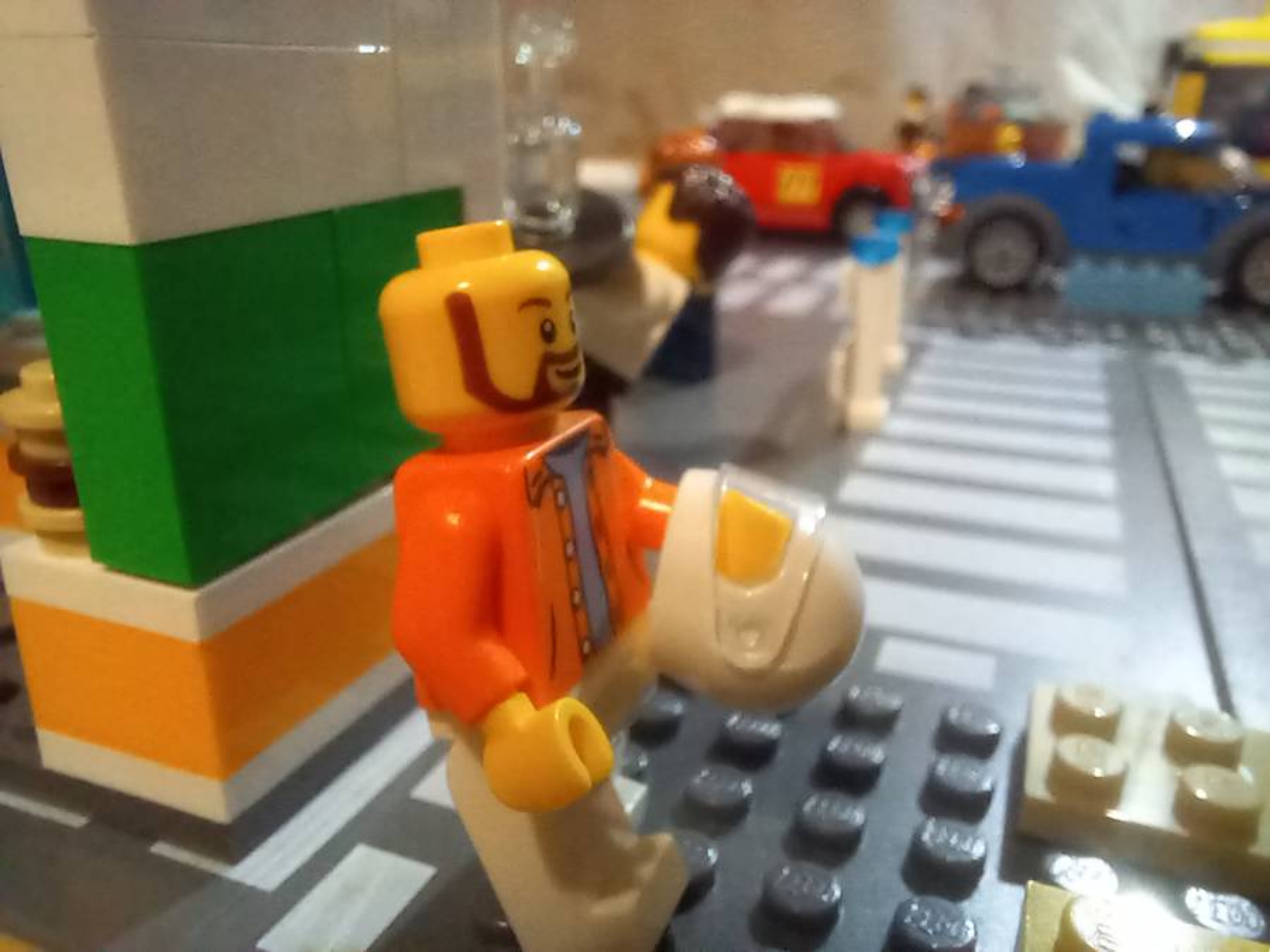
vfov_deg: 53.1
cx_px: 635
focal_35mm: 26
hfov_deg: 67.3
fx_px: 954
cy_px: 476
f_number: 2.4
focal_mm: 2.13
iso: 250
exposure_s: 1/16.7
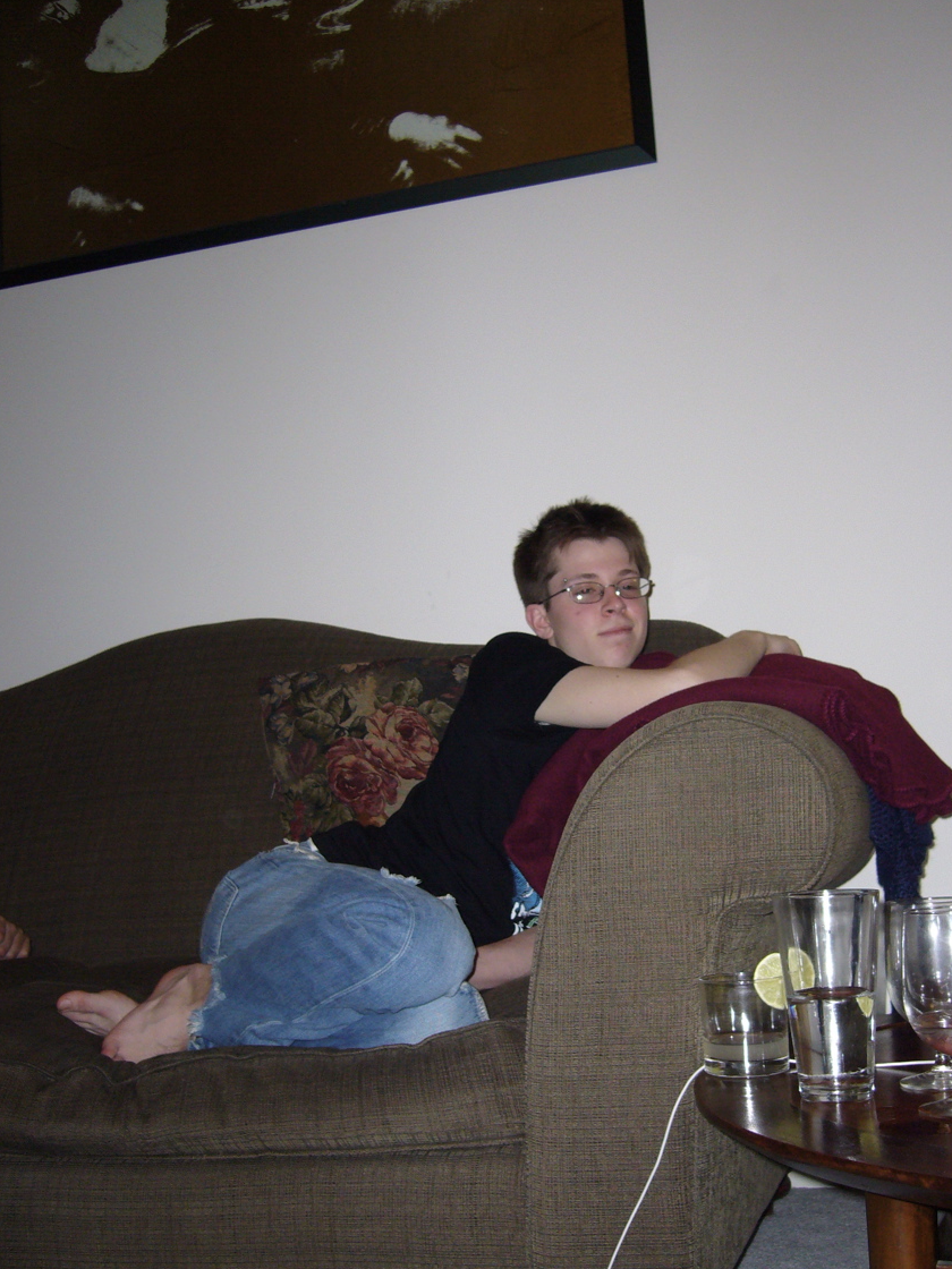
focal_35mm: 40
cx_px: 538
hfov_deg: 35.9
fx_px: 1467
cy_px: 691
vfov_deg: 46.7
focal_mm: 5.8
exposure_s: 1/60
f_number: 2.8
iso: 160
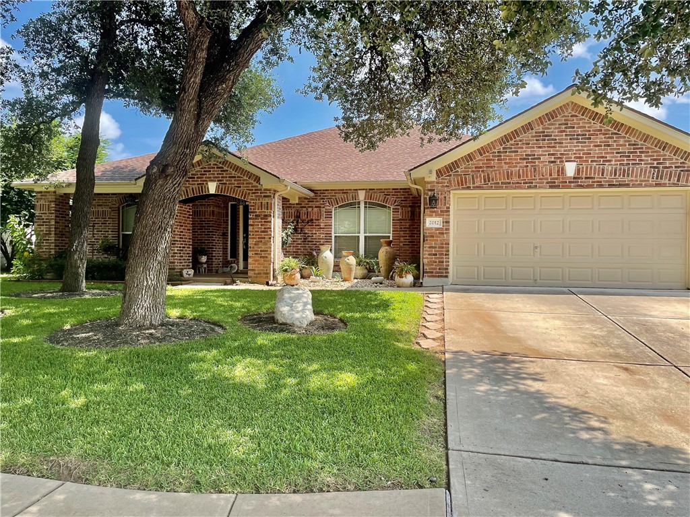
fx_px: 518
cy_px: 258
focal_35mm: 26
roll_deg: -0.5
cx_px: 345
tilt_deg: +1.3
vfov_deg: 53.1
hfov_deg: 67.3
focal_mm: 4.2
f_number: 1.6
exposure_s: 1/1416
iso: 32
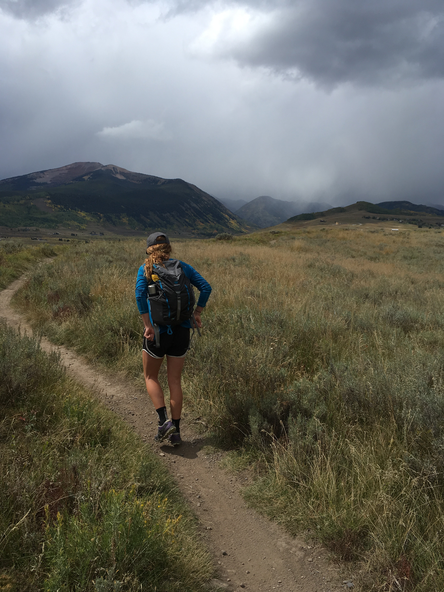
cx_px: 222
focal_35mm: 29
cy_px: 296
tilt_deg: -10.4
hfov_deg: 48.2
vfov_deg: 61.7
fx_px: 496
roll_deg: -0.4
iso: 25
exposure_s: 1/1748
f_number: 2.2
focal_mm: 4.15
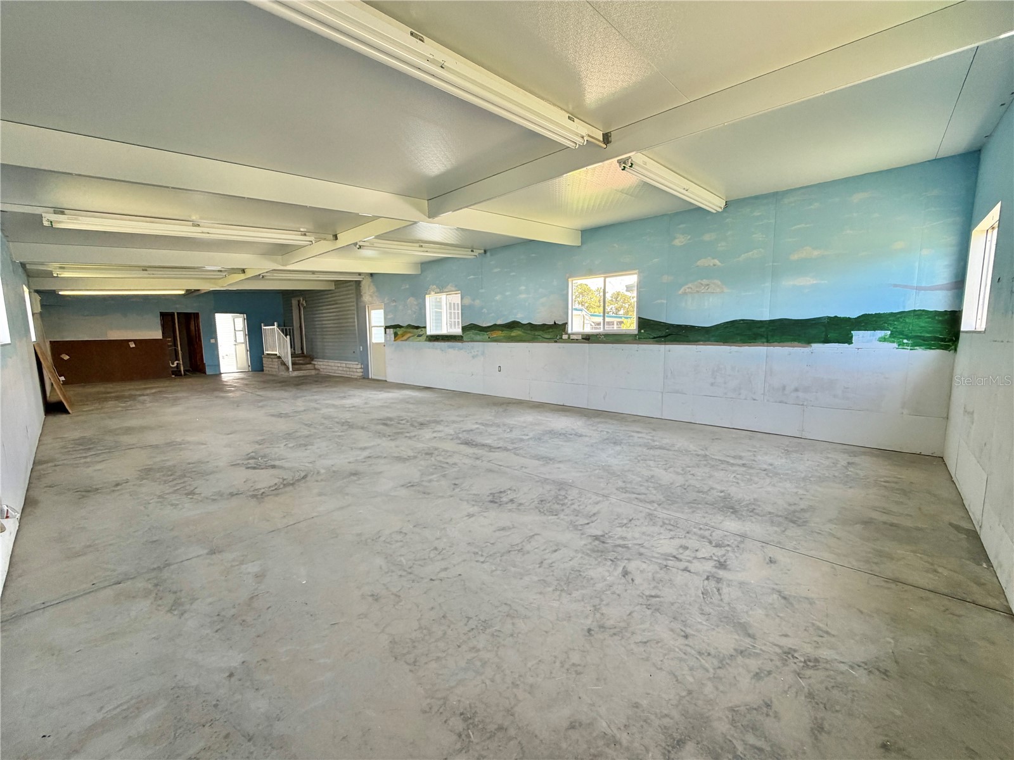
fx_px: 410
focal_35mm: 14
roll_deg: +0.5
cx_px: 507
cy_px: 380
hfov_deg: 102.1
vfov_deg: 85.7
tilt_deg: -6.6
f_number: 2.2
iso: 160
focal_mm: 2.22
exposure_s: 1/121
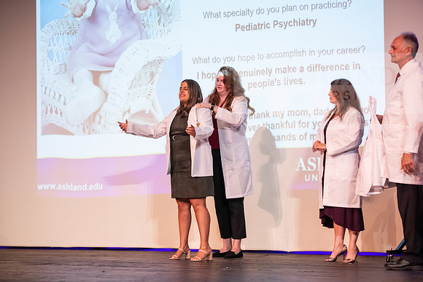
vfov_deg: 14.9
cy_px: 141
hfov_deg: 22.1
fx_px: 1081
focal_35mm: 92
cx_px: 212
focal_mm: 92
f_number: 3.2
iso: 4000
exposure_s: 1/200
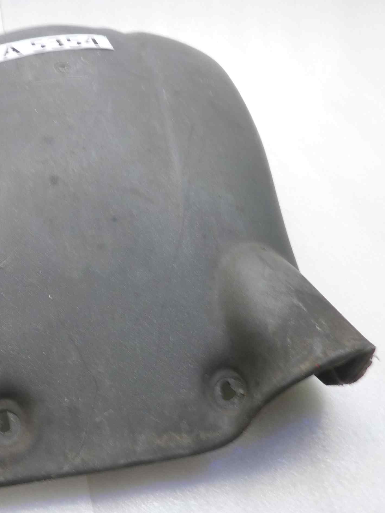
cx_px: 82
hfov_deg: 40.3
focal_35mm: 34
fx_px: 504
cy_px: 261
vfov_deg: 53.9
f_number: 3.3
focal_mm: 4.1
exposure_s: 1/8
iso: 125
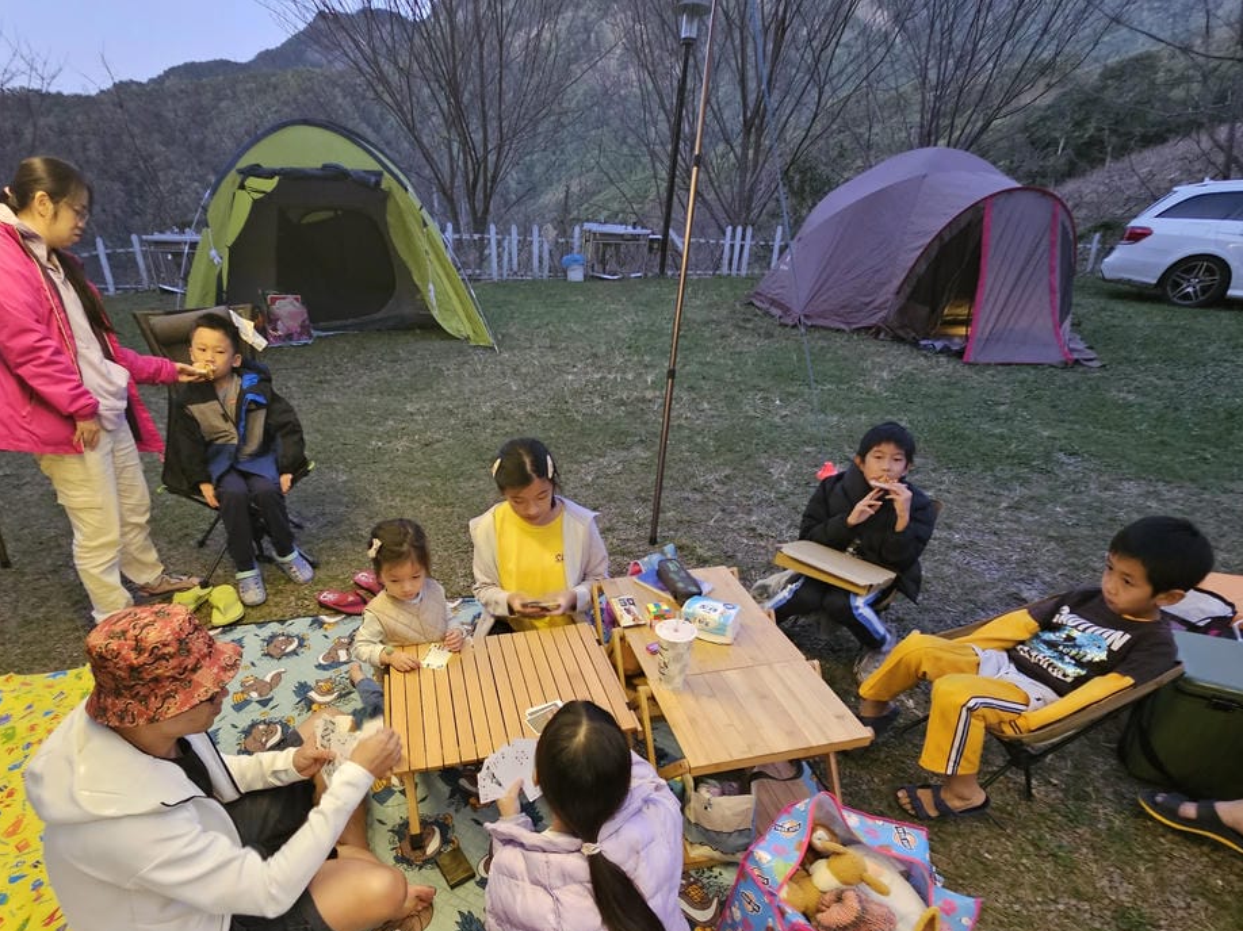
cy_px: 606
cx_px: 550
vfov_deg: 72.9
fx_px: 610
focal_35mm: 17
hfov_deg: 90.7
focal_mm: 2.2
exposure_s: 1/30
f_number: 2.2
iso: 400
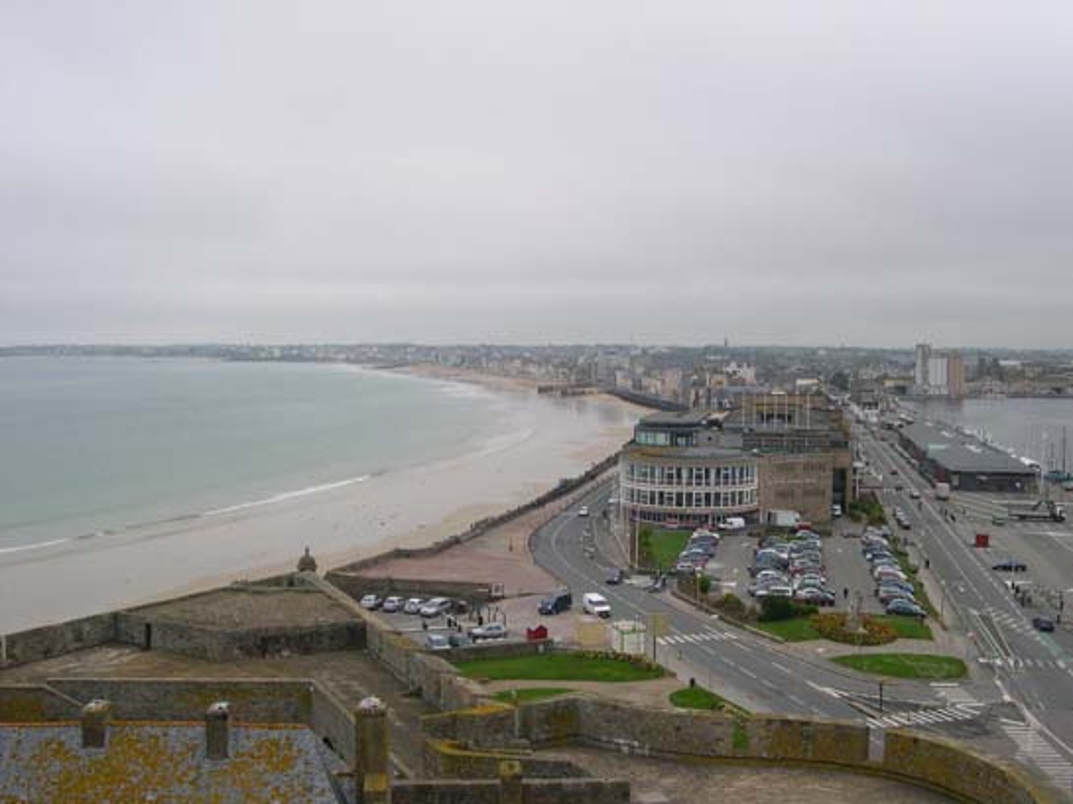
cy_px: 402
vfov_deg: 37.7
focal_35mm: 38
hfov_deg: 49.0
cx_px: 536
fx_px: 1177
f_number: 7.6
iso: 100
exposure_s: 1/130
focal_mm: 8
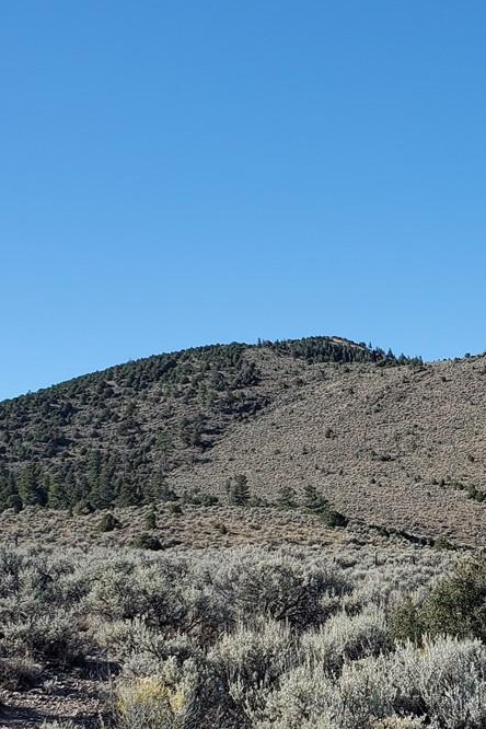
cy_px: 407
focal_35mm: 65
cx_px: 386
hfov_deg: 20.7
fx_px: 1316
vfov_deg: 30.9
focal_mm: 4.3
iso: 50
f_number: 2.4
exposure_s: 1/992
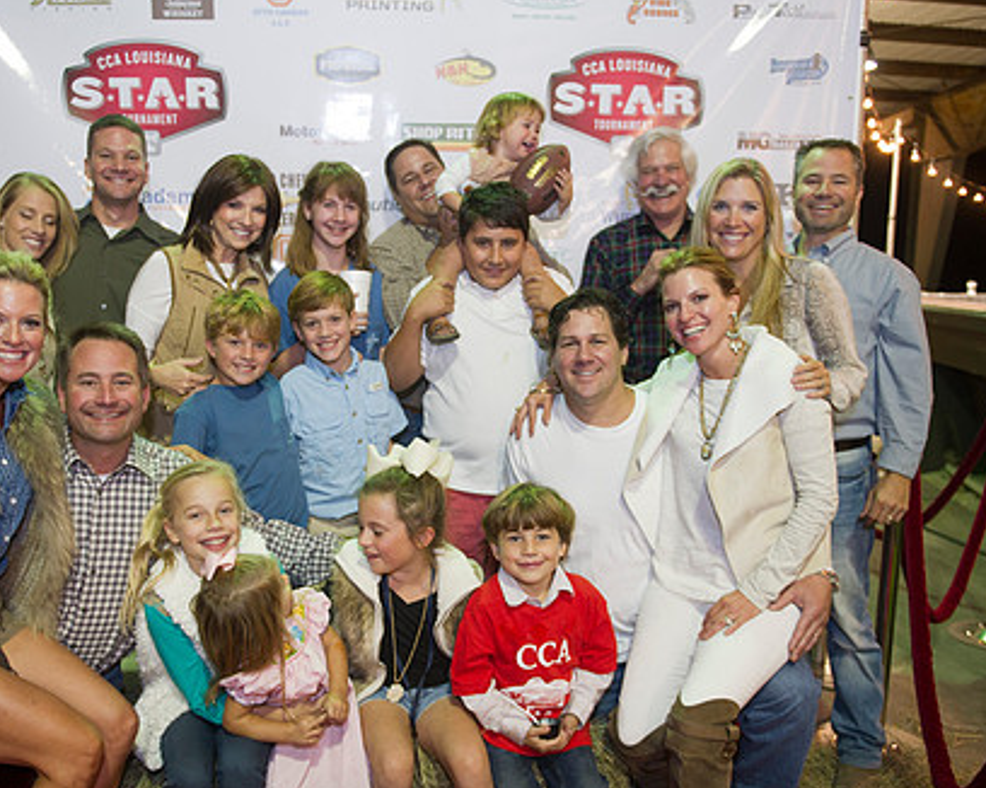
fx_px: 933
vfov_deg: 45.7
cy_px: 435
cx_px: 420
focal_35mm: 32
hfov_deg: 55.5
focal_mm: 24
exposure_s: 1/60
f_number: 2.8
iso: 1250
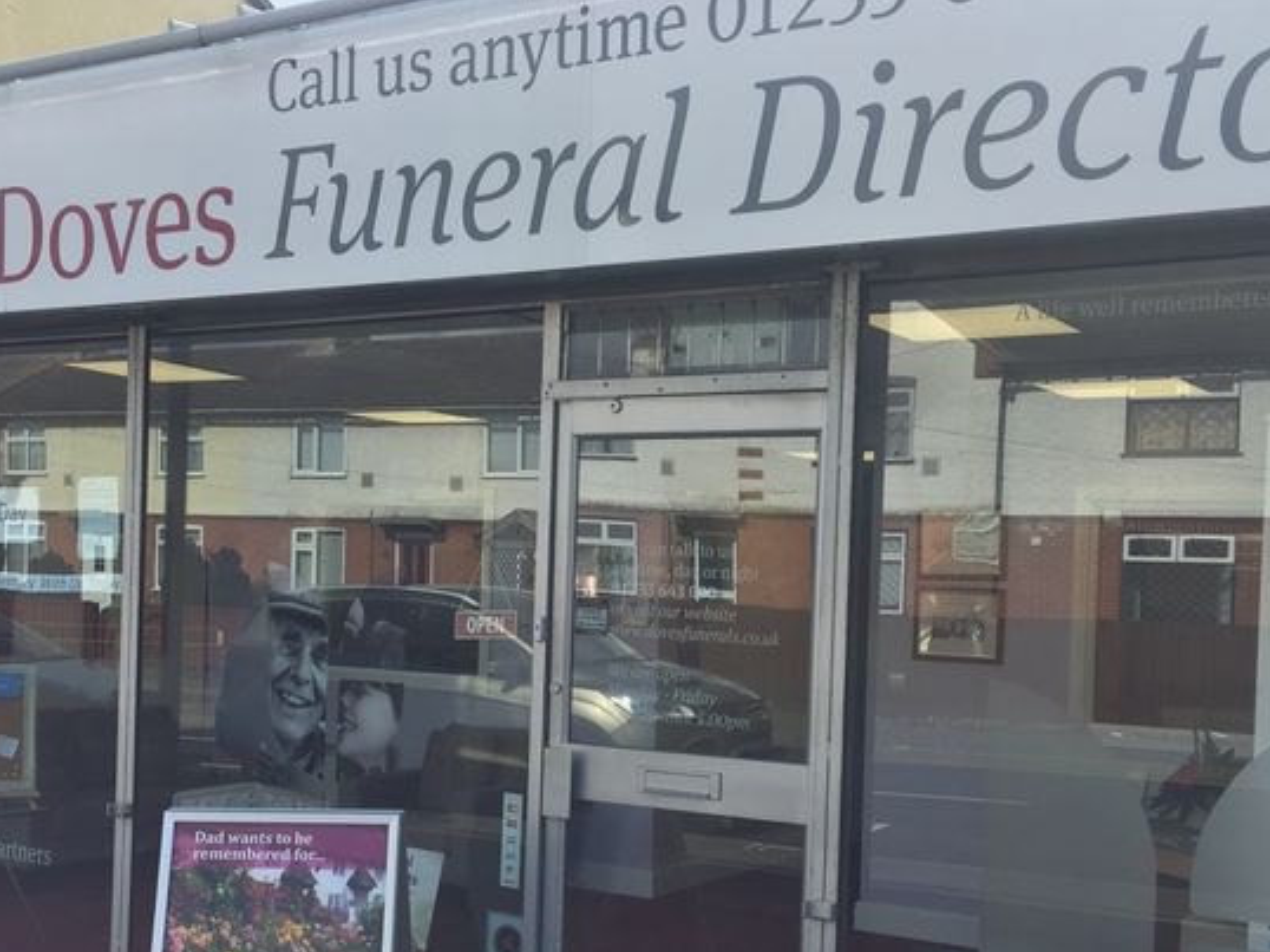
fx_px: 1687
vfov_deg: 31.2
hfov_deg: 41.2
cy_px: 640
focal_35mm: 46
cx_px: 580
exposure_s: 1/1099
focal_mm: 4.15
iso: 32
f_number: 2.2
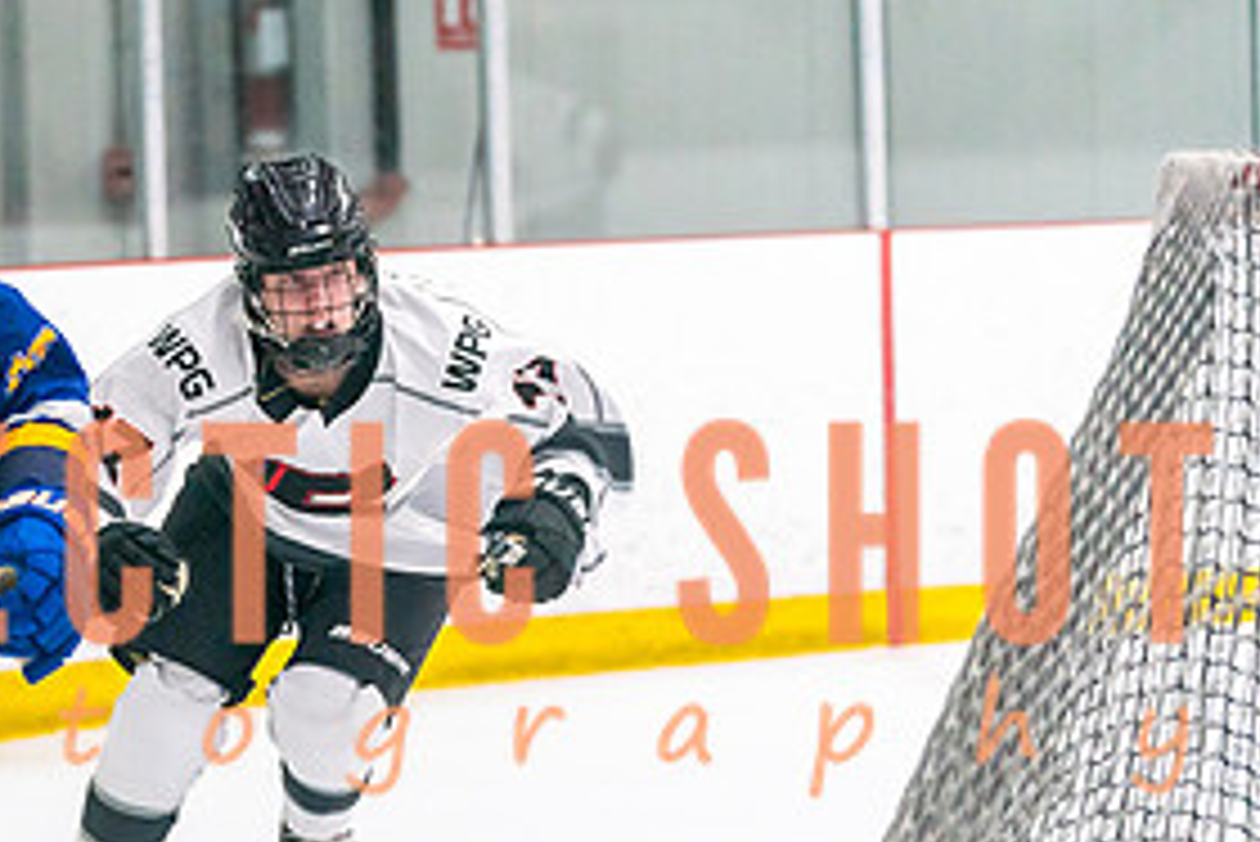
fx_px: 8544
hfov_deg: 8.4
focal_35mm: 244
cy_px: 534
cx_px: 81
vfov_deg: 5.6
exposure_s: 1/1250
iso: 3200
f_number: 2.8
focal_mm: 118
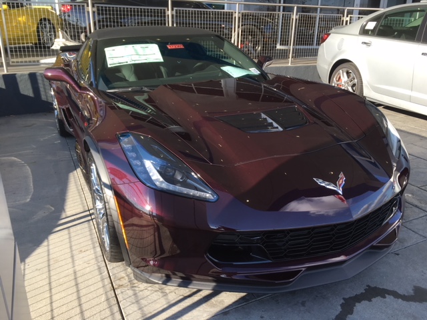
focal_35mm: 29
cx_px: 214
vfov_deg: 48.2
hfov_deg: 61.7
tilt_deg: -22.4
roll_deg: +0.5
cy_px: 160
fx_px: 358
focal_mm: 4.15
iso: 25
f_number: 2.2
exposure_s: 1/331
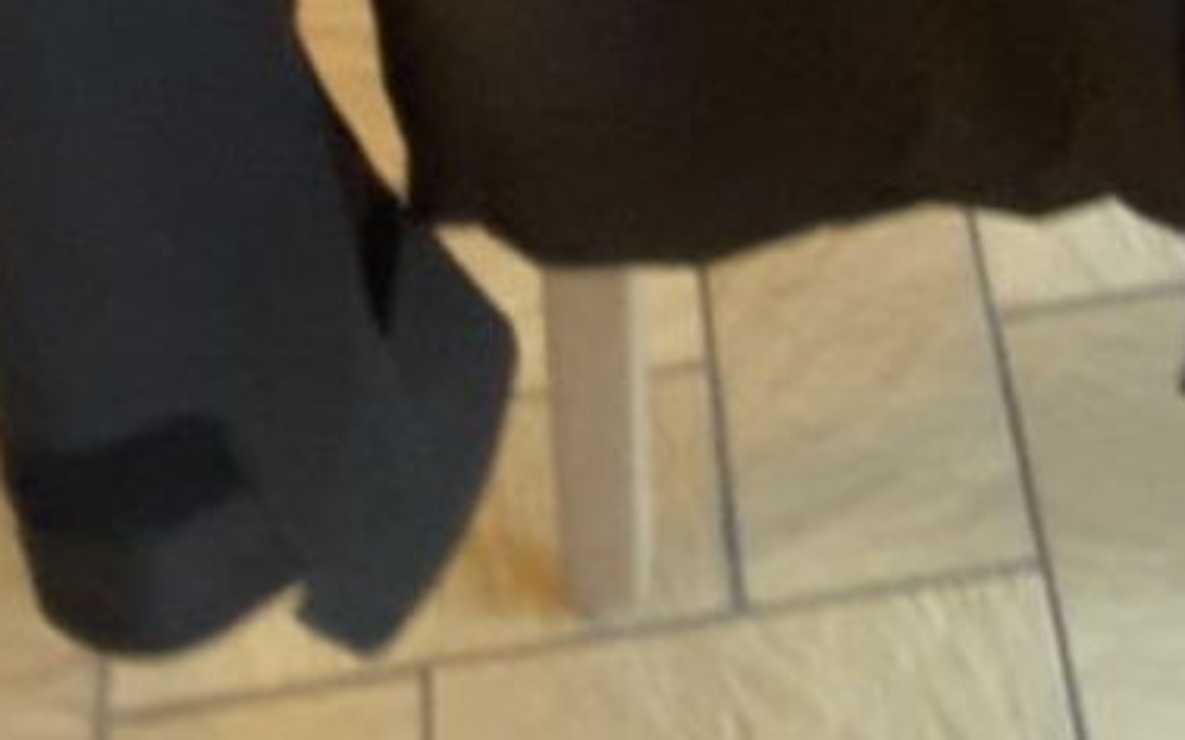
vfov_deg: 9.4
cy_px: -1344
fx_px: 3745
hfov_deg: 17.7
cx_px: 1078
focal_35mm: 116
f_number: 1.9
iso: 250
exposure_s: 1/17
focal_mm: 2.9
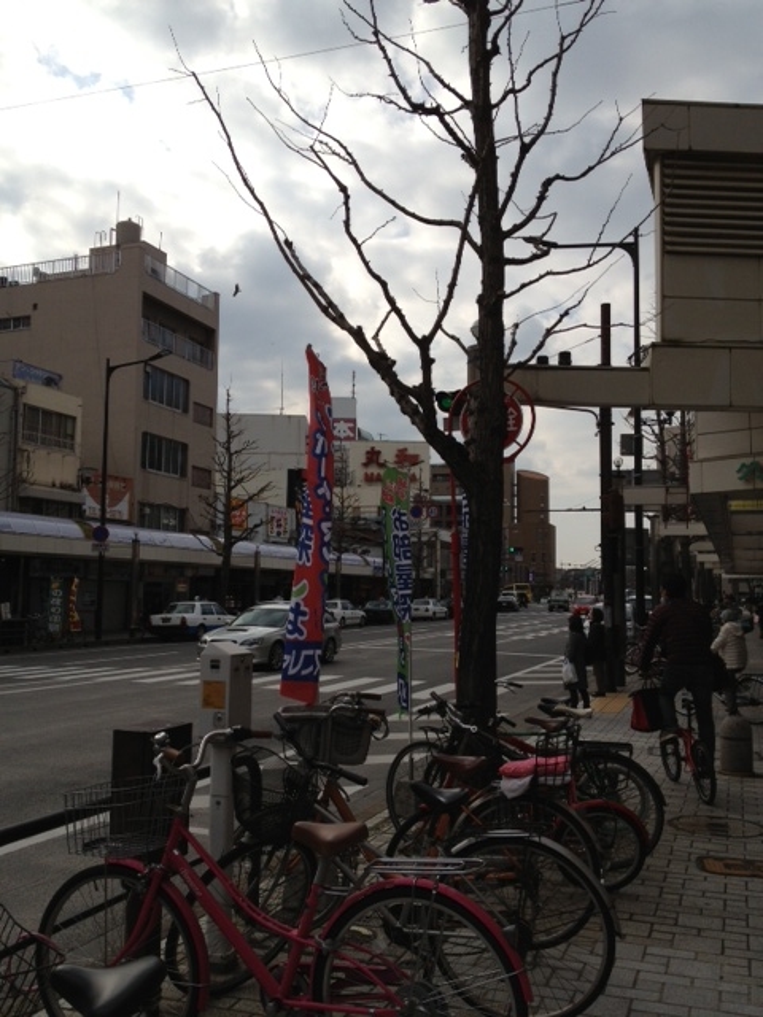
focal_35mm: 35
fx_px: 1029
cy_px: 508
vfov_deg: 52.6
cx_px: 382
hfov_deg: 40.7
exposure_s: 1/2632
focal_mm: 4.28
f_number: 2.4
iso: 50
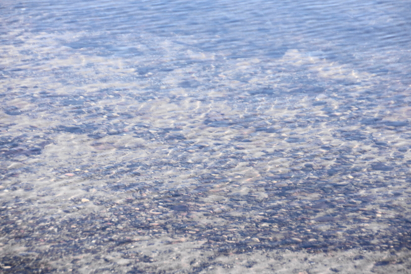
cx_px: 216
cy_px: 114
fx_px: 2900
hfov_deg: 8.1
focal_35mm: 254
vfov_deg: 5.4
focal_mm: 140
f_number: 5.6
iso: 200
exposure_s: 1/250
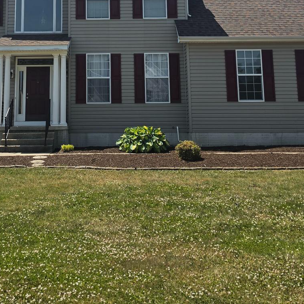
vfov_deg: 29.6
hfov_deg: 30.8
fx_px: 546
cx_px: 99
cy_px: 24
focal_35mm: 55
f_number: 1.4
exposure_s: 1/7939
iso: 50
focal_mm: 6.5
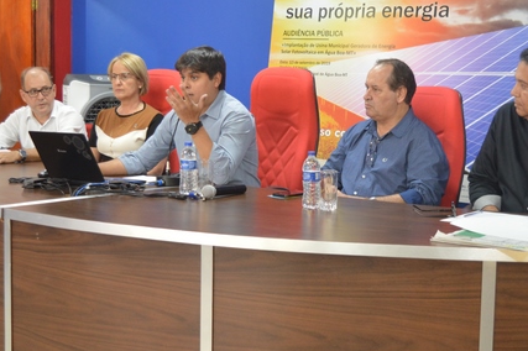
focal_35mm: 63
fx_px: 923
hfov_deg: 31.9
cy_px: 172
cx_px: 271
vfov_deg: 21.5
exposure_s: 1/15
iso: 1100
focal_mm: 28
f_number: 4.2
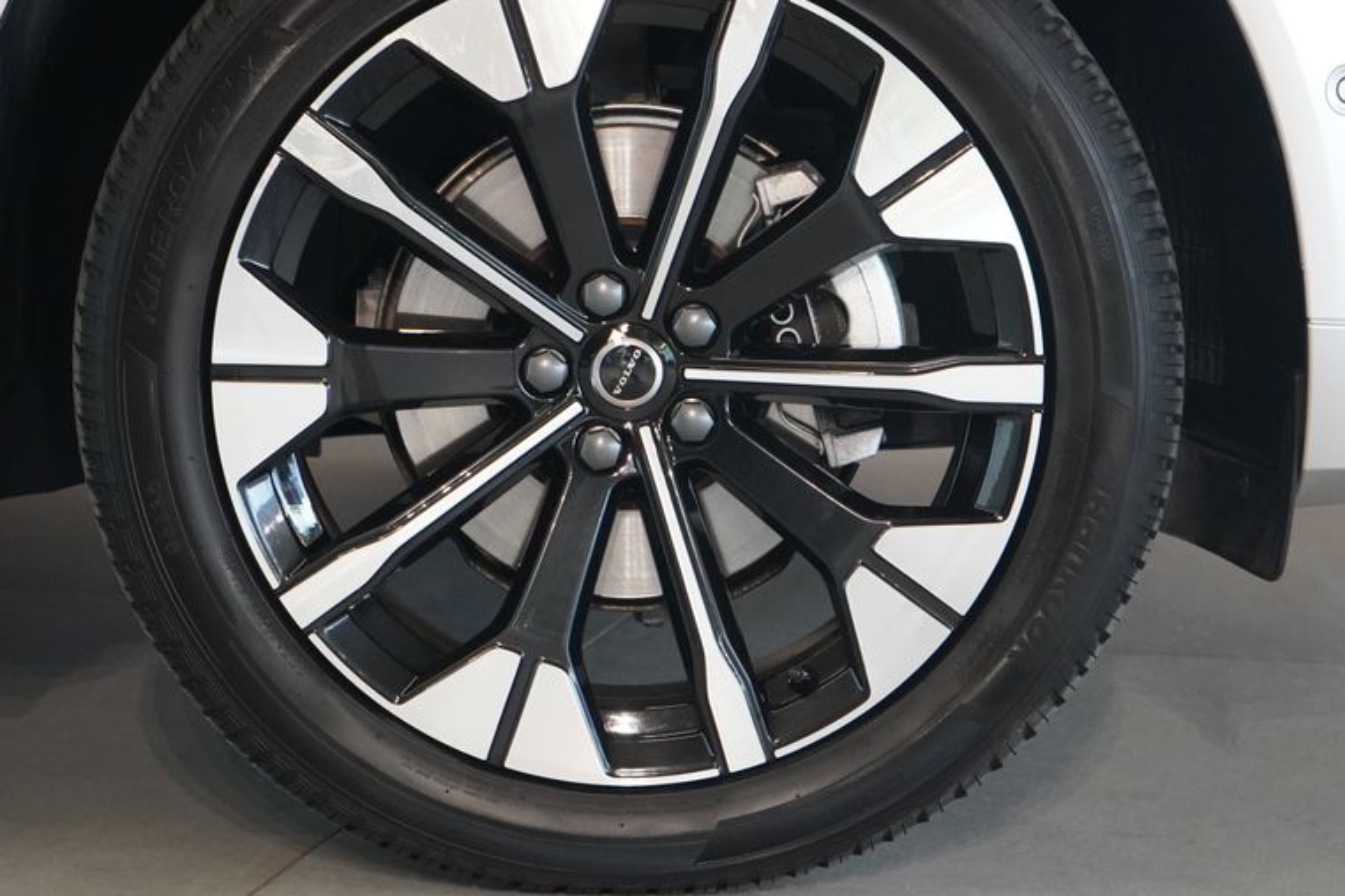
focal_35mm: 90
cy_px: 355
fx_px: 3362
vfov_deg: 15.2
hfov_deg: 22.6
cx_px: 621
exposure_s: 1/160
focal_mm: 67
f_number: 5.6
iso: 8000
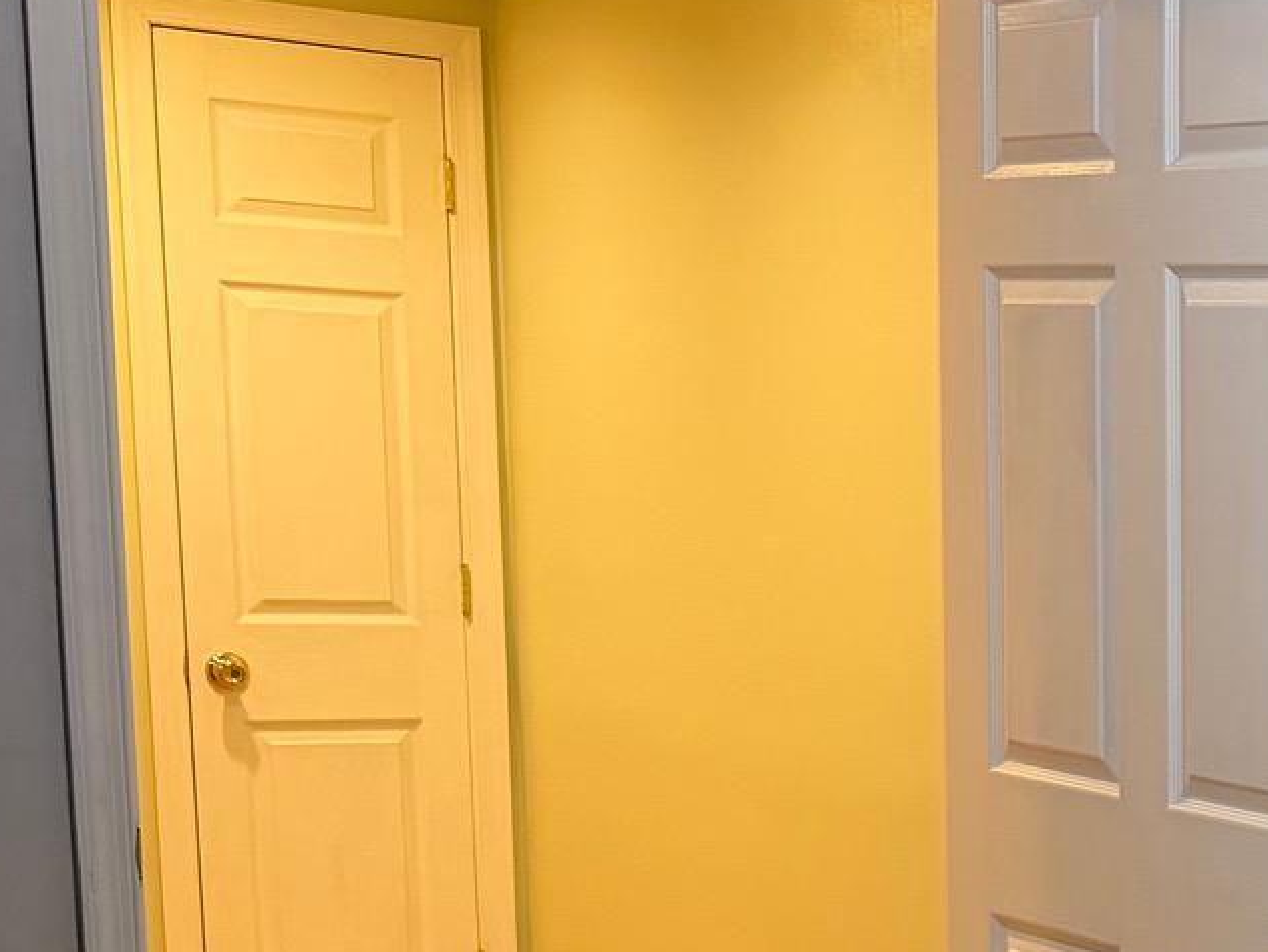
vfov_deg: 18.3
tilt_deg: -10.2
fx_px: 2858
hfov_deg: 20.4
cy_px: 1002
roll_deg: -3.0
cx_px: 2035
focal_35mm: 78
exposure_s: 1/60
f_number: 1.78
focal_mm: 6.76
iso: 200
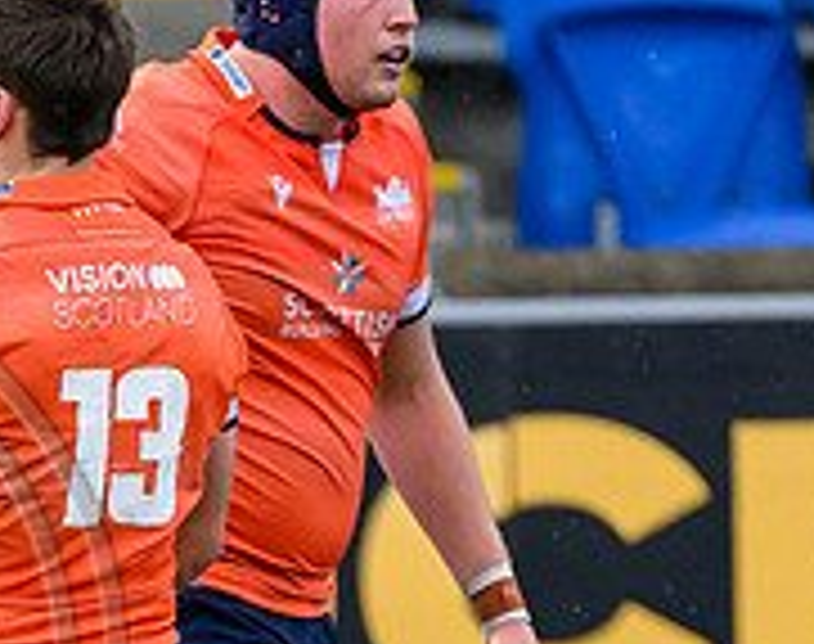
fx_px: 60417
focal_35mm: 2520
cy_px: 1275
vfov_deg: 0.6
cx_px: -798
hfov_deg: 0.8
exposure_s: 1/1600
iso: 2500
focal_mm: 400
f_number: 2.8
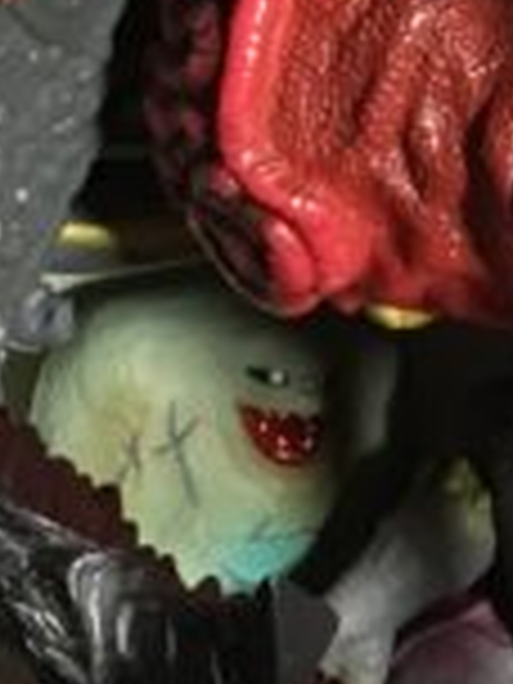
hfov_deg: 7.6
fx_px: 3853
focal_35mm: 195
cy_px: -428
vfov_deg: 9.8
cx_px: 396
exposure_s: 1/30
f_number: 2.2
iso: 125
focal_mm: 4.15
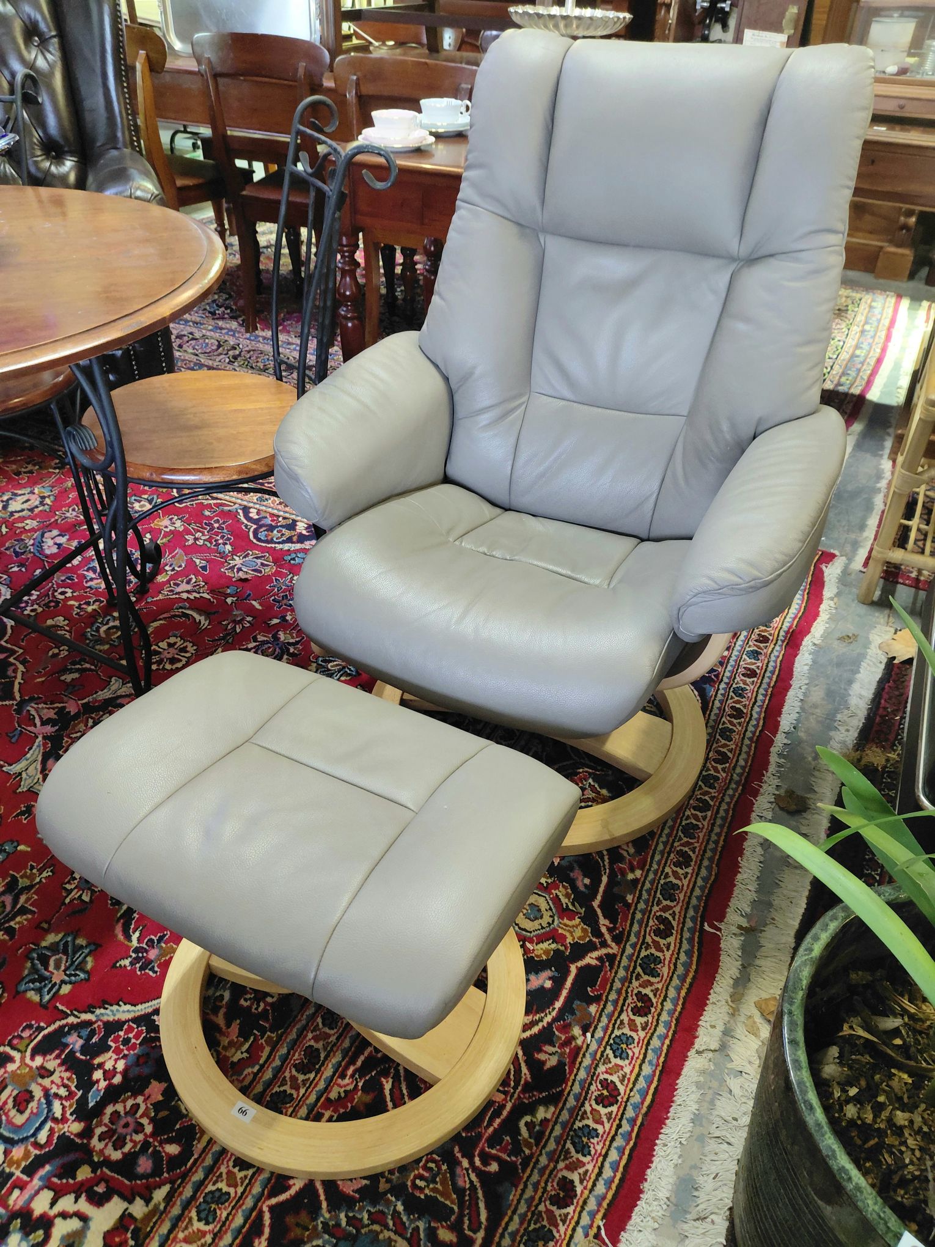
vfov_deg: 69.4
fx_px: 900
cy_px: 624
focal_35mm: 25
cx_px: 468
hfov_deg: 54.9
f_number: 1.8
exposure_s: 1/33.4
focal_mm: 4.69
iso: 320
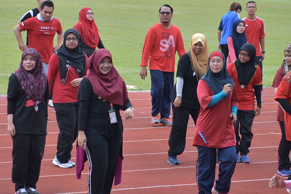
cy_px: 107
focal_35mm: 232
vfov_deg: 5.9
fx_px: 1877
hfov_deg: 8.9
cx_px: 129
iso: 100
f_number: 2.8
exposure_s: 1/200
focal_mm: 70
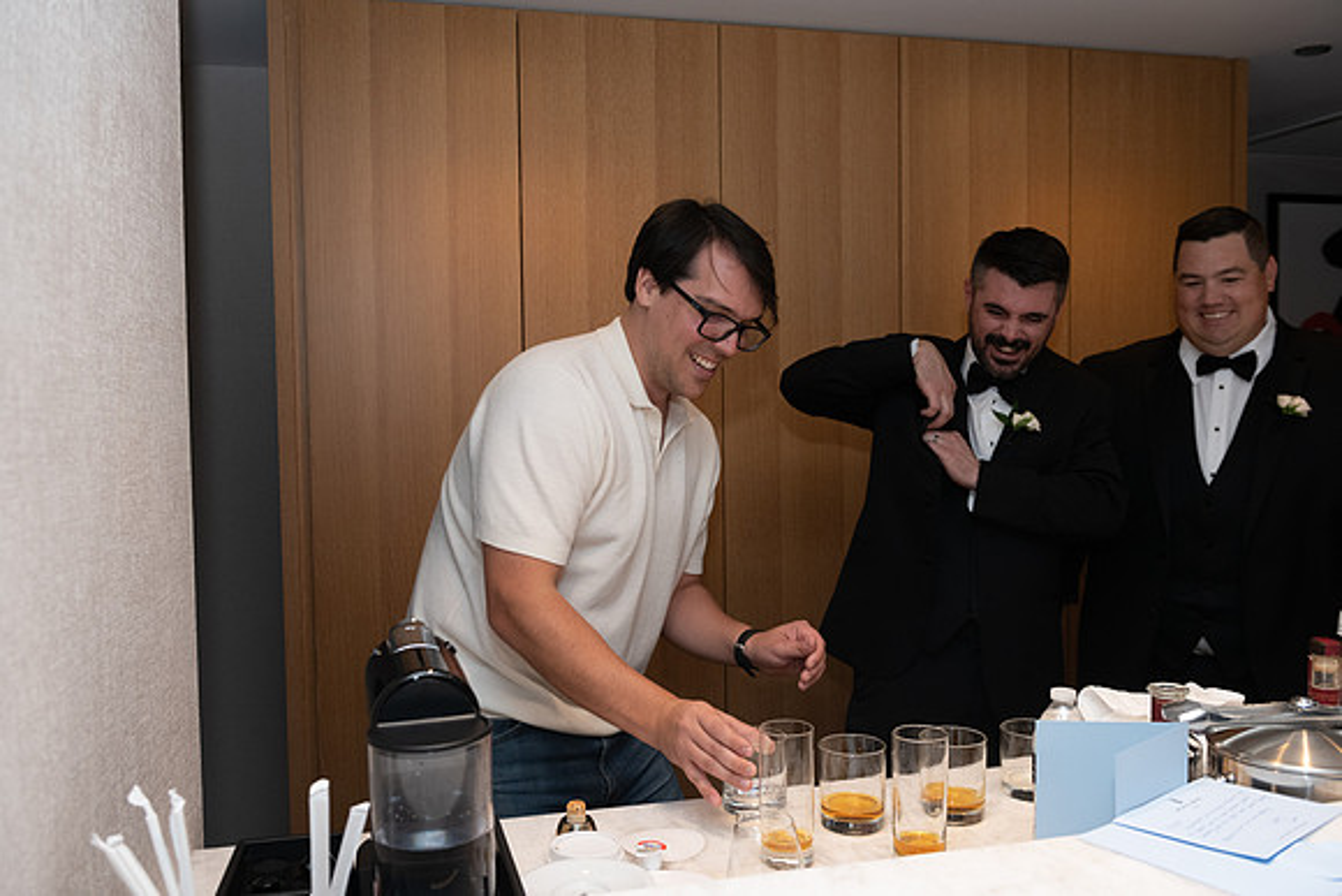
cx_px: 671
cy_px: 448
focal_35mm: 32
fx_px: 1193
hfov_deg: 58.7
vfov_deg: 41.1
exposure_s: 1/200
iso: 1250
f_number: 4.5
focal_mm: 32
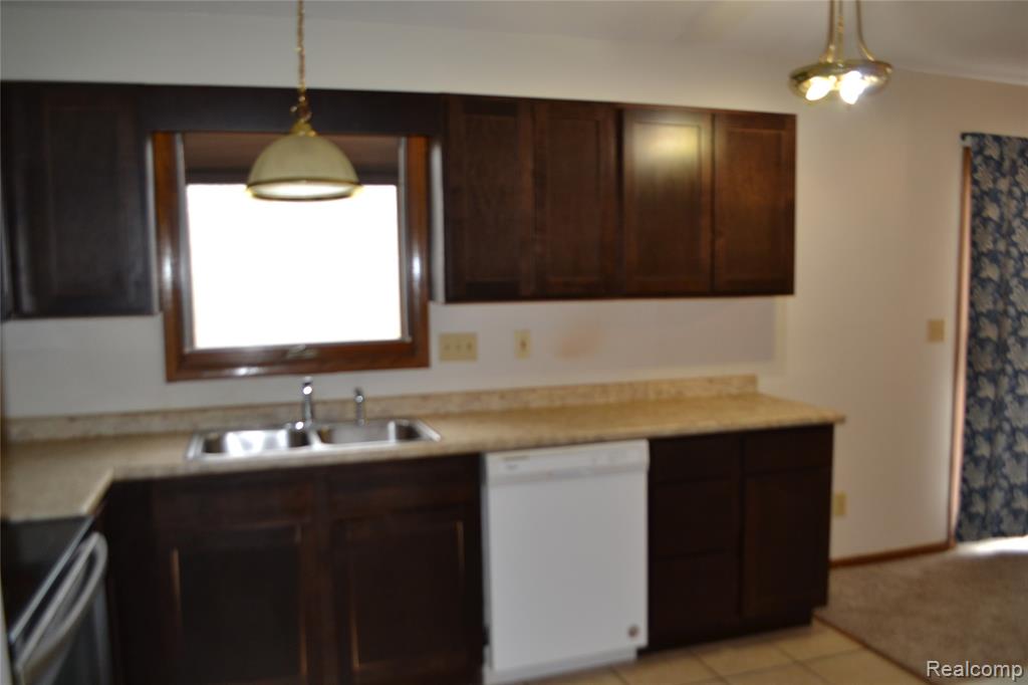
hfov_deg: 67.4
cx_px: 514
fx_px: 771
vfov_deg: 47.9
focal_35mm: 27
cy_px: 342
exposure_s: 1/60
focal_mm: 18
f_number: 3.5
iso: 400
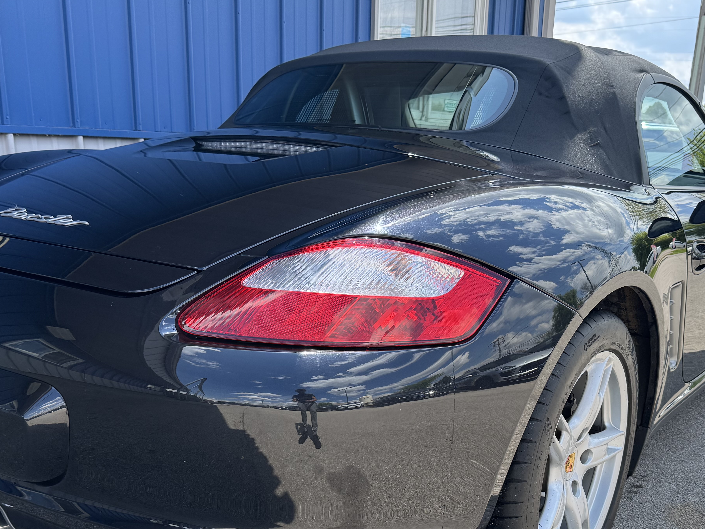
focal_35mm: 38
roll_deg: -1.7
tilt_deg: -19.0
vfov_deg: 36.6
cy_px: 414
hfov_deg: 49.0
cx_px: 373
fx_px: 774
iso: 80
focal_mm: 6.76
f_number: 1.78
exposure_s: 1/1215
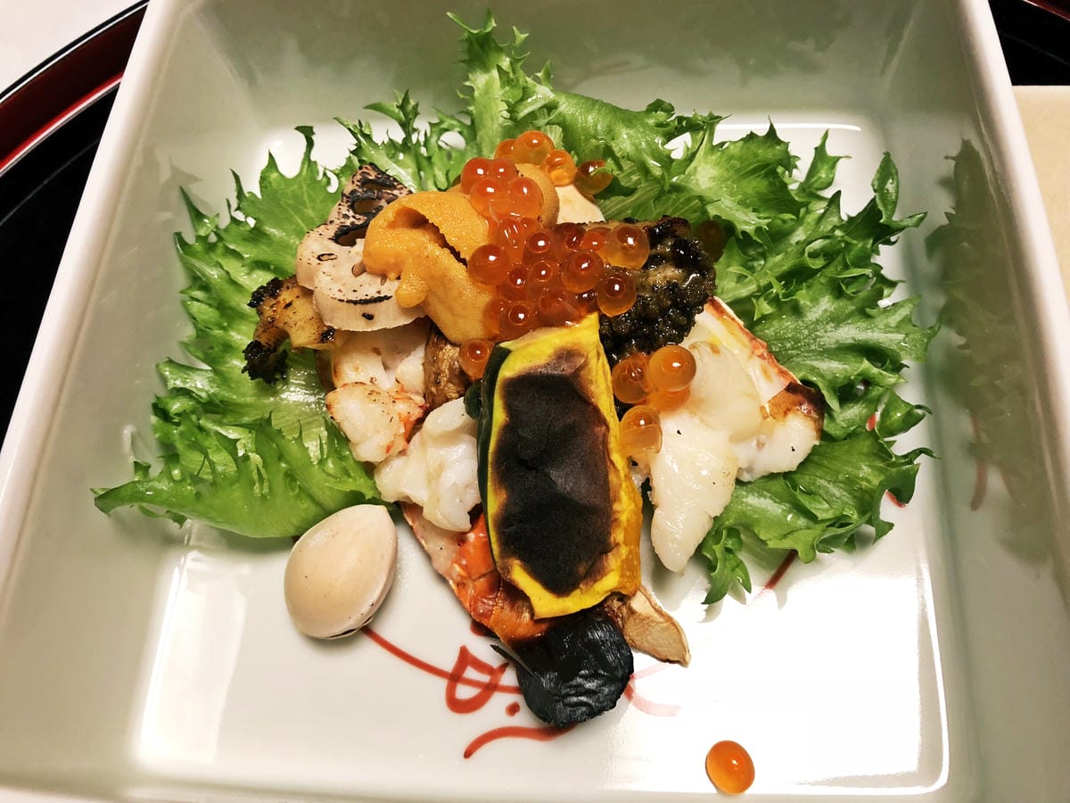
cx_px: 535
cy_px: 402
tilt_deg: -64.9
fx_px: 896
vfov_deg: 48.2
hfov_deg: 61.7
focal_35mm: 29
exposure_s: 1/15
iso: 50
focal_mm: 3.99
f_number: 1.8
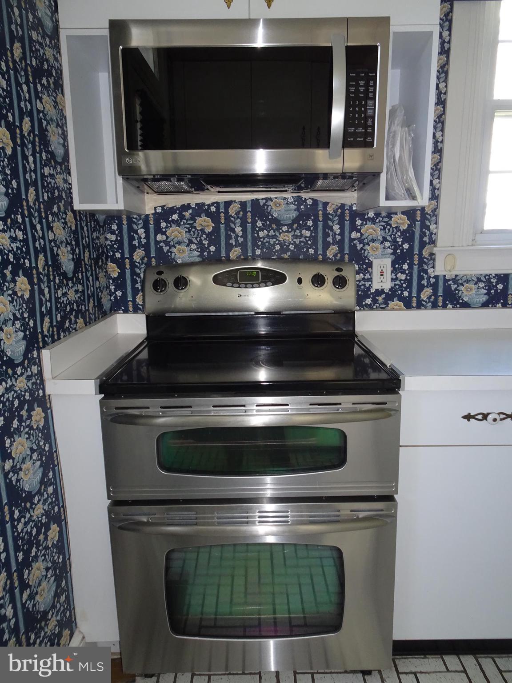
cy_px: 342
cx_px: 256
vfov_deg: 71.6
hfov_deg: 56.8
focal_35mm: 24
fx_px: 473
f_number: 3.5
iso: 200
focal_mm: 4.1
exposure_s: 1/30
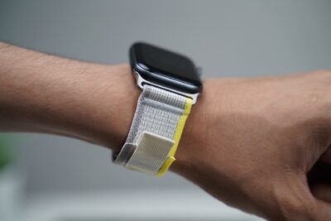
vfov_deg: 19.5
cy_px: 110
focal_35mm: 70
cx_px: 166
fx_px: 644
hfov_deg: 28.8
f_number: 4
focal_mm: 70
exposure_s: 1/80
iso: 500
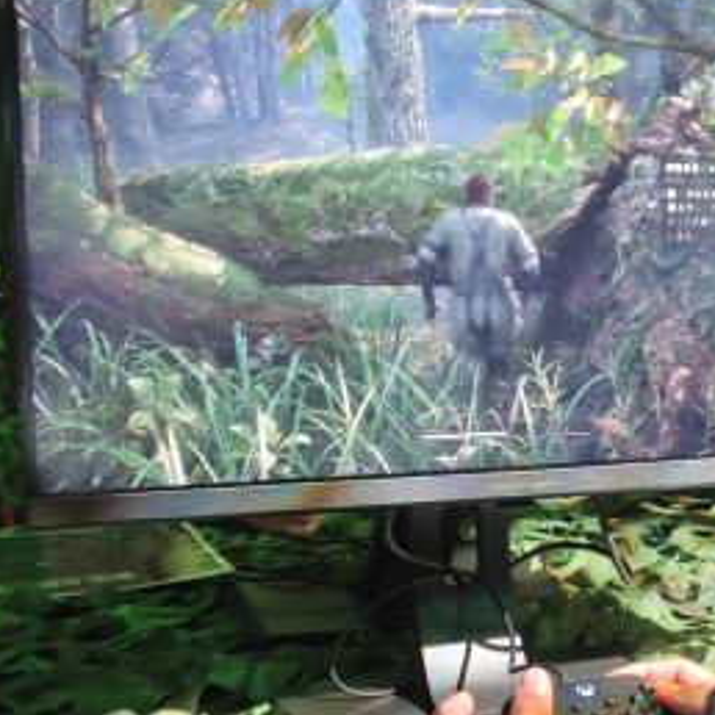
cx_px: 635
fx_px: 1519
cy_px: 407
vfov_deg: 26.5
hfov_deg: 25.7
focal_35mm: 65
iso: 1227
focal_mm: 4.75
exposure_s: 1/50
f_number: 1.75
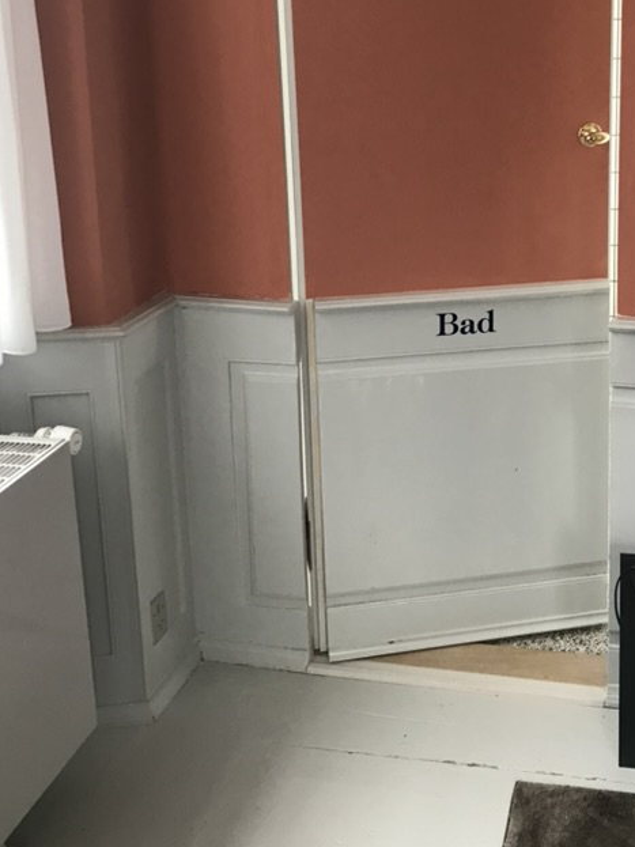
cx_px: 457
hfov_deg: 31.1
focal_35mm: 46
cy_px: 238
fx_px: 1125
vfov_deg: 40.4
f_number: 1.8
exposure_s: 1/20
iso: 40
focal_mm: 3.99
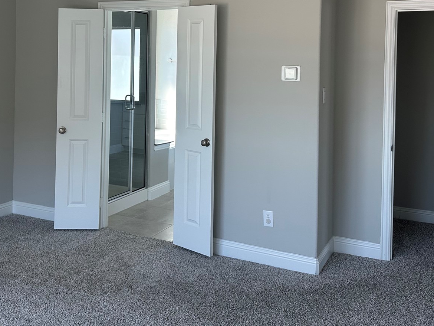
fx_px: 527
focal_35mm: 42
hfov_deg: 44.6
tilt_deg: -0.7
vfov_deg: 33.5
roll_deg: -1.2
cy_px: 70
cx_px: 182
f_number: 1.78
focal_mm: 6.86
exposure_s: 1/145
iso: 125
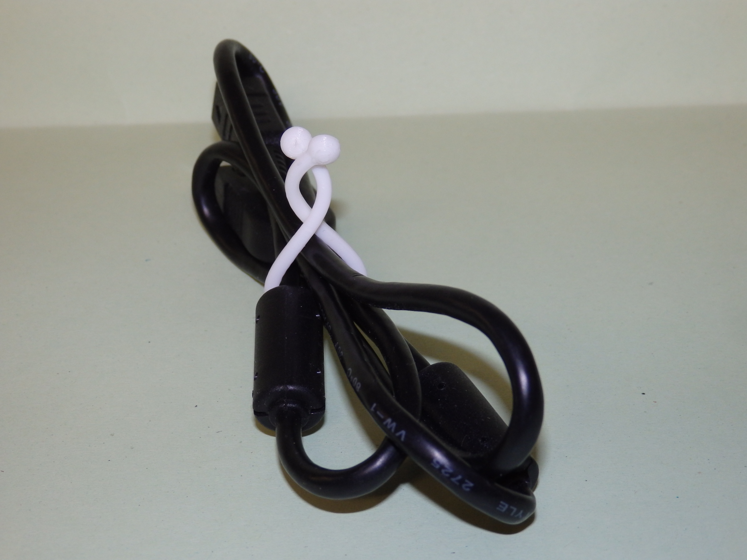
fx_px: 1295
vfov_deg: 24.4
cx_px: 374
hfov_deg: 32.2
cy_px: 280
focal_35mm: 60
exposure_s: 1/40
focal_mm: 10.8
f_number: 4.2
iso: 200
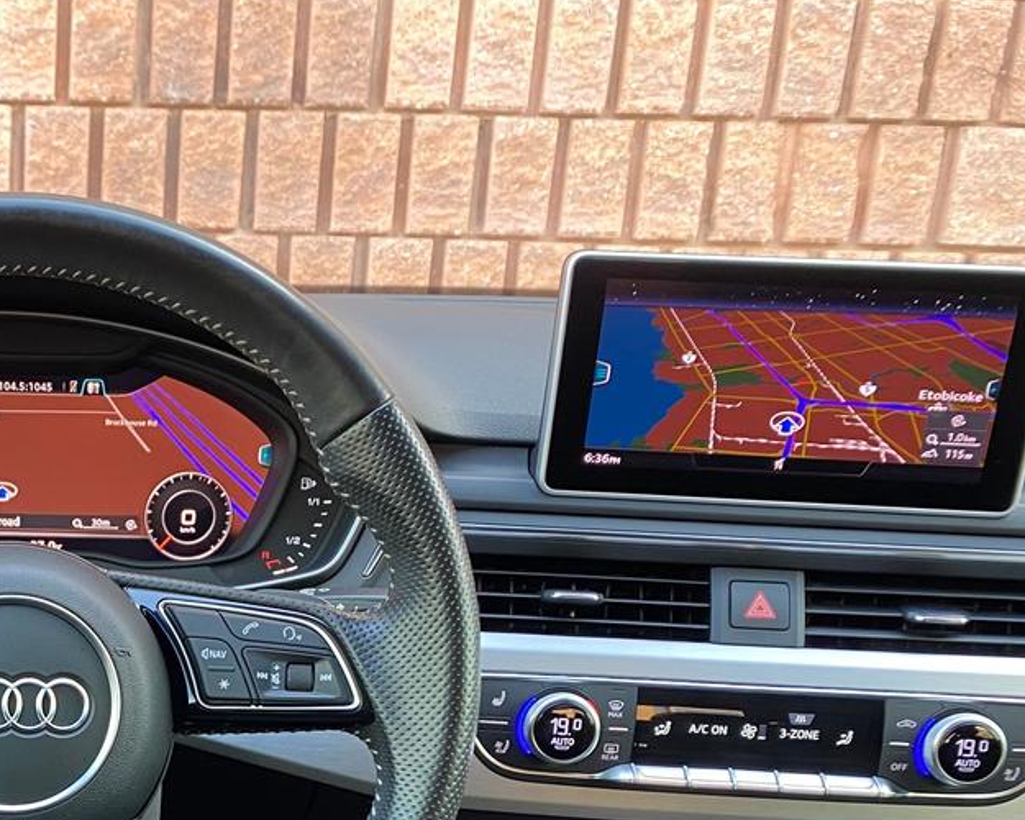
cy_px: 766
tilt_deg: -18.4
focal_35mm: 52
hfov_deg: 33.5
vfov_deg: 27.9
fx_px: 1577
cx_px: 43
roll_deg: -1.5
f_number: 1.8
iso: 125
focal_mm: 4.25
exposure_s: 1/54
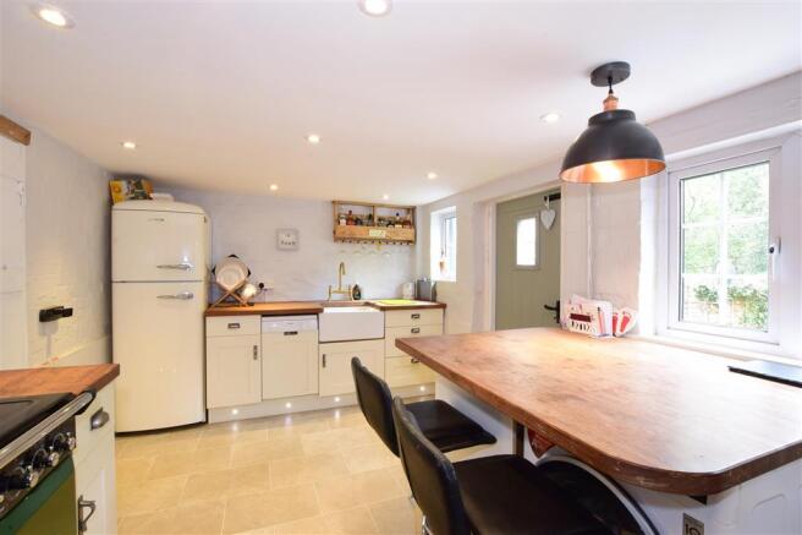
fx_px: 334
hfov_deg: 100.4
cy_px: 268
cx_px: 401
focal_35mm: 15
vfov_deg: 77.3
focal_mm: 10
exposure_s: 1/2.5
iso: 400
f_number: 14
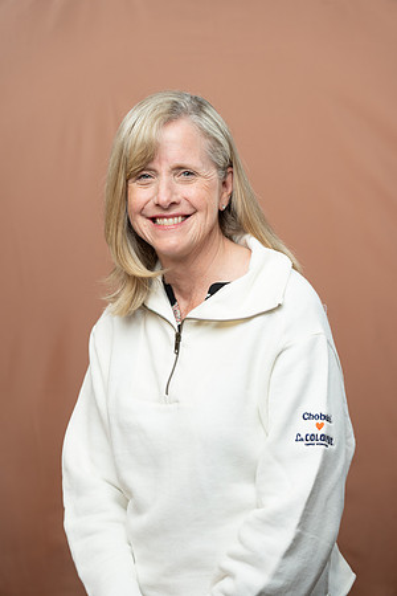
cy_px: 298
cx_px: 198
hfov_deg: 15.0
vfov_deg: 22.4
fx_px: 1505
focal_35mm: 91
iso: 320
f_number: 4
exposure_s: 1/160
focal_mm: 91
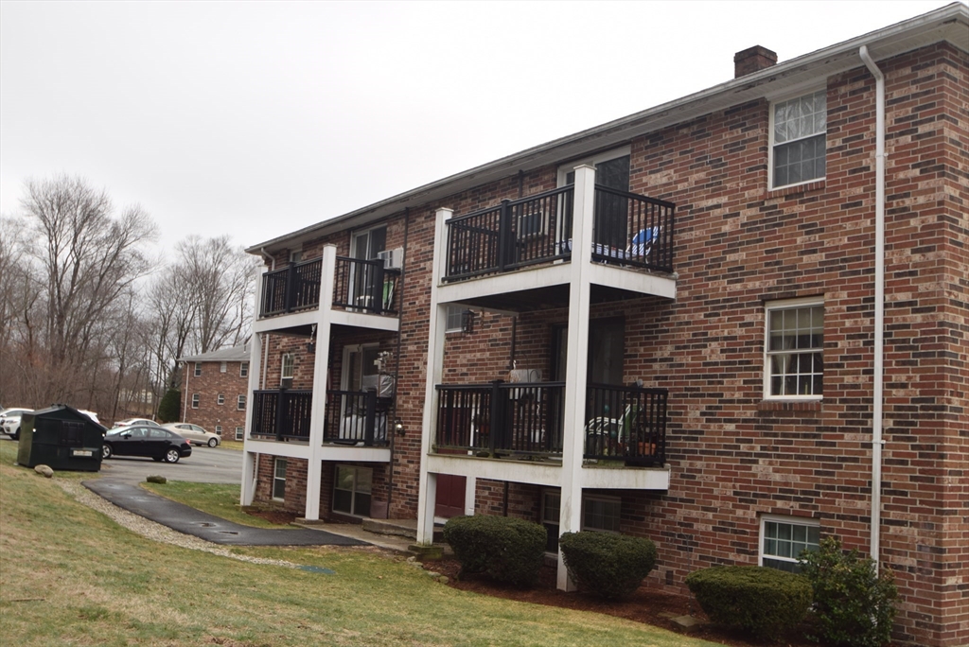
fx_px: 970
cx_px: 484
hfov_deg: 53.1
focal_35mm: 36
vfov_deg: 36.9
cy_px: 324
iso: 100
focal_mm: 24
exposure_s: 1/160
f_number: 6.3
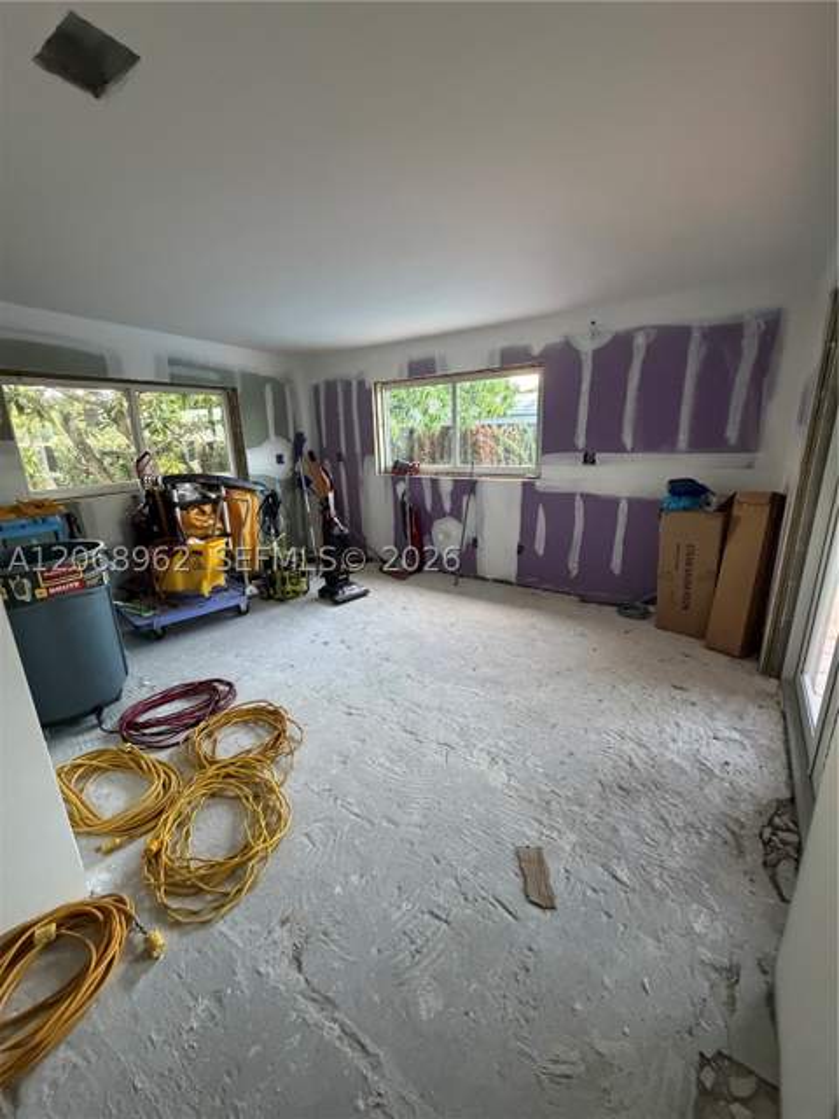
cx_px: 420
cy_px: 560
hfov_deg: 85.7
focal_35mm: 14
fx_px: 452
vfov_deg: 102.1
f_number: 2.2
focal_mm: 2.22
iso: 640
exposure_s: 1/60
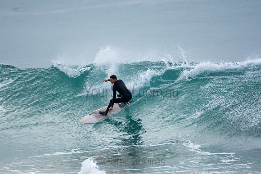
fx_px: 5439
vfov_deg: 1.8
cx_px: 130
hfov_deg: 2.7
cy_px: 87
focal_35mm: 750
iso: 160
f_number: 5.6
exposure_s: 1/800
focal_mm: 500
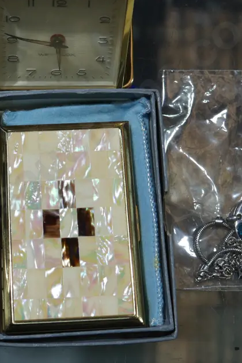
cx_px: 55
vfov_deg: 28.4
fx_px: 716
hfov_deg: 19.0
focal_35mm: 71
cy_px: 163
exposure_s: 1/100
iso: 200
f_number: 4.6
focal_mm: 21
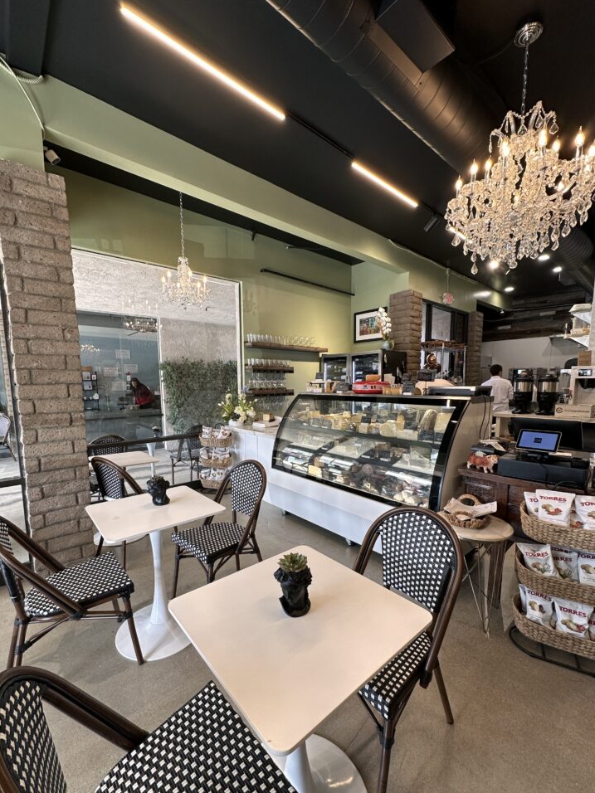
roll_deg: +0.1
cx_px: 291
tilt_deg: -6.3
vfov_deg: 98.0
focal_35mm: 15
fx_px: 344
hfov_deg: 81.7
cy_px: 422
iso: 100
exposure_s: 1/120
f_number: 2.2
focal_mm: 2.22
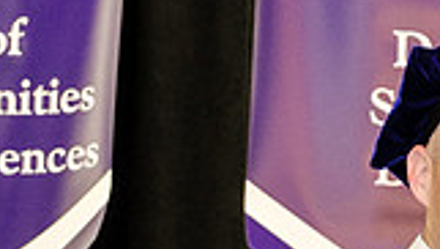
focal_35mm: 205
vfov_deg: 5.7
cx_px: 648
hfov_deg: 10.2
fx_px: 2395
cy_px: 657
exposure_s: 1/100
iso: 1250
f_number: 4
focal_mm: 23.4
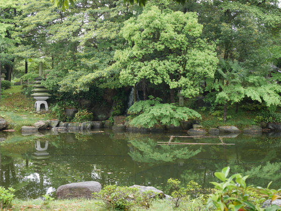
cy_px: 106
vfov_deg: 23.0
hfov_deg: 30.2
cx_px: 140
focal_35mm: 64
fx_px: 520
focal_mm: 32
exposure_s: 1/80
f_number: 5.6
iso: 640
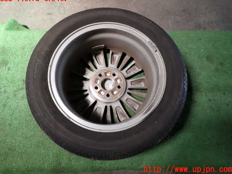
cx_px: 114
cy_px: 84
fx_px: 174
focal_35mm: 26
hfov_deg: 67.3
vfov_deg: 53.1
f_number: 2
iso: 100
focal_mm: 4.5
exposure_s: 1/80
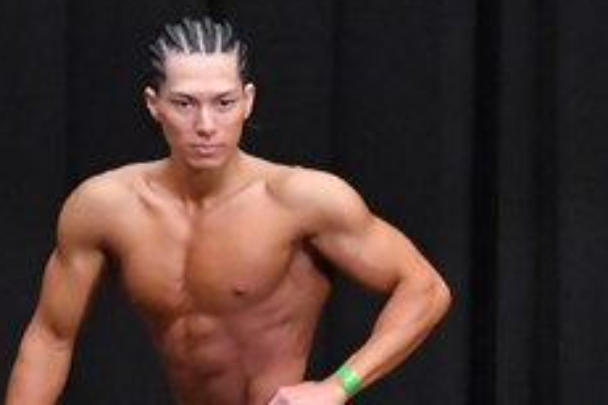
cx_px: 625
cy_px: 536
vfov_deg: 2.0
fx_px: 11433
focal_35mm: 677
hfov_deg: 3.0
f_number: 5.6
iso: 8000
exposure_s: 1/400
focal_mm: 135
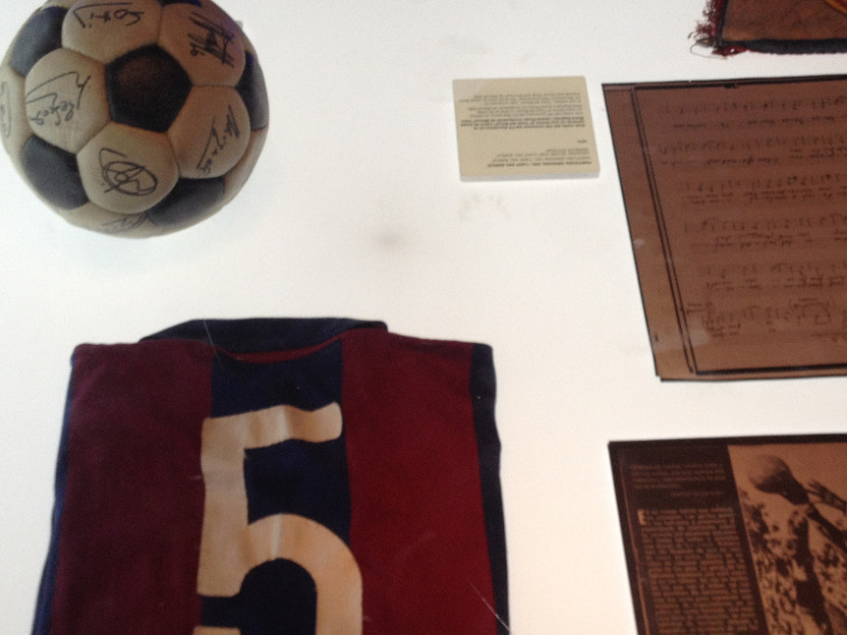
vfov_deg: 22.5
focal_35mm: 65
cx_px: 464
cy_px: 252
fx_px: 1590
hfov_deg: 29.8
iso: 50
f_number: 2.4
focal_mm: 4.28
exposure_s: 1/40
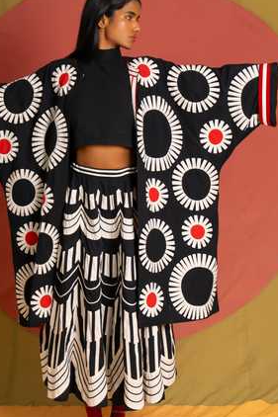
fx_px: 591
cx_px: 117
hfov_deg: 26.4
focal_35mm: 51
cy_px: 223
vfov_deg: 38.9
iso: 800
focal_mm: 41
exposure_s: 1/125
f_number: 2.8
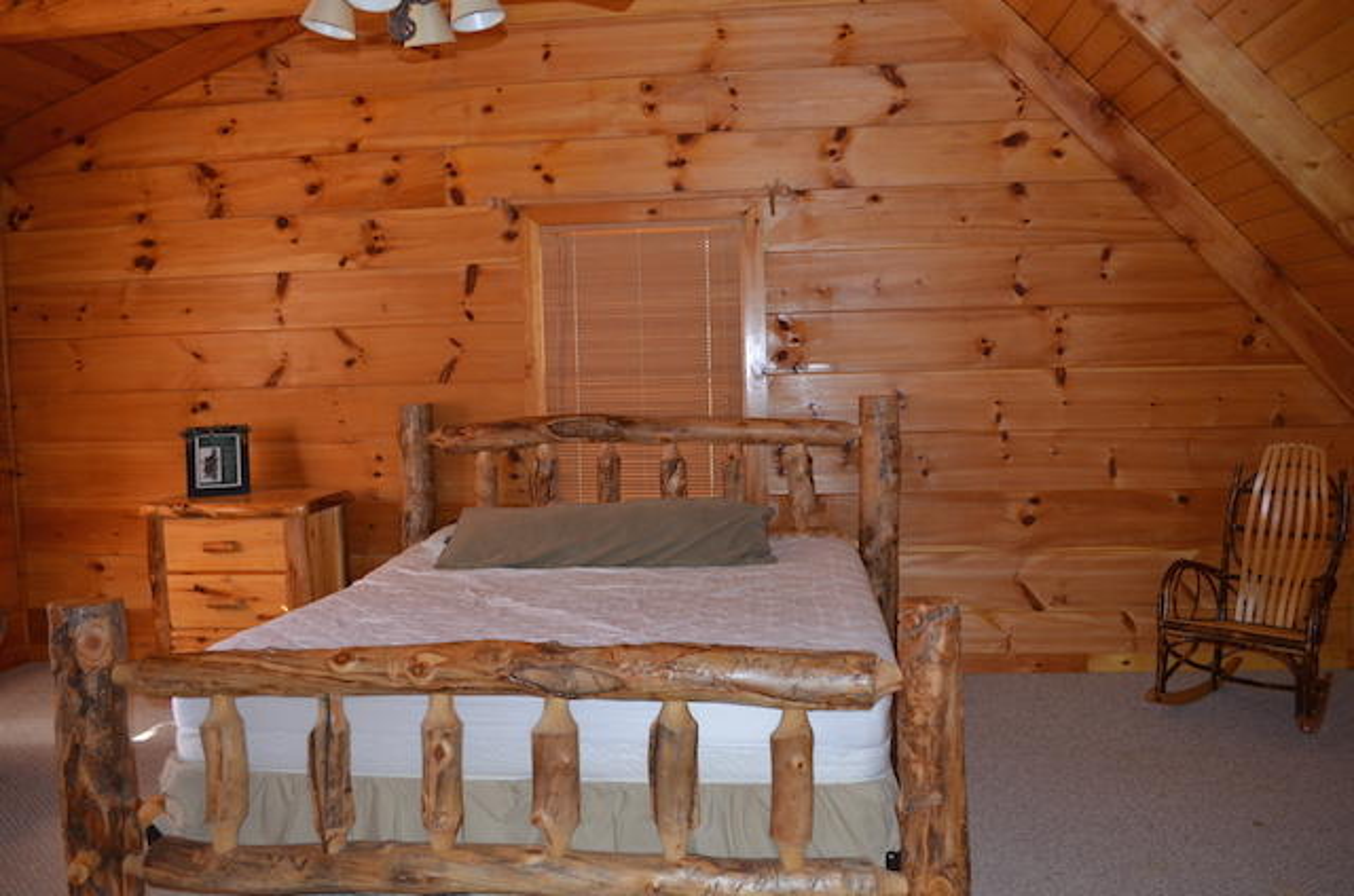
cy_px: 448
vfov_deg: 47.7
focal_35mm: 27
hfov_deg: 67.5
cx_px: 677
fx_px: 1013
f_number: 3.5
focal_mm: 18
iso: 800
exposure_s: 1/60
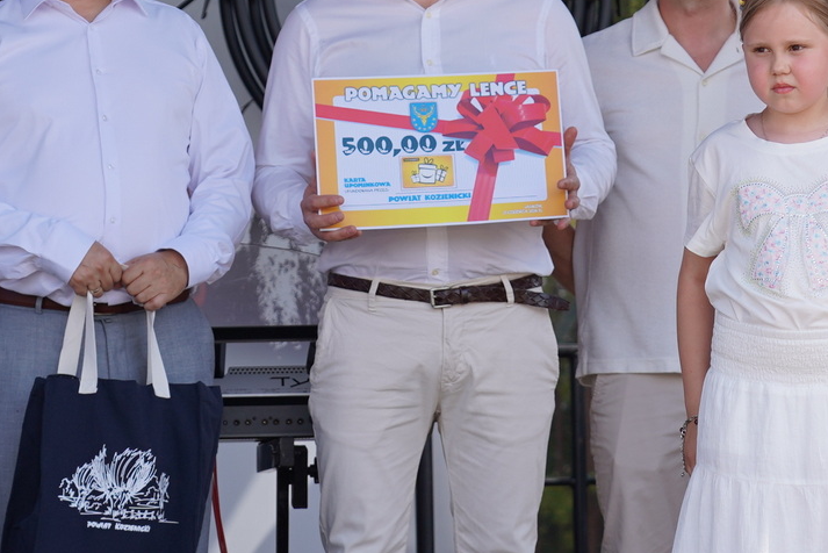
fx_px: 3773
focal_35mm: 164
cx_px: 718
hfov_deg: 12.4
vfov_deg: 8.4
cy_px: 322
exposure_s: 1/400
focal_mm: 78
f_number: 4.5
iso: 100
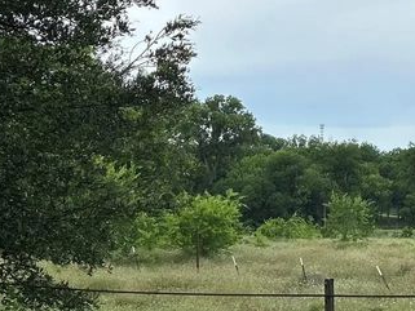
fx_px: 995
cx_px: 337
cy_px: 134
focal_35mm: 83
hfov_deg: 23.2
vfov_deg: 17.8
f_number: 1.5
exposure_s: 1/3460
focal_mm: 5.7
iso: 50
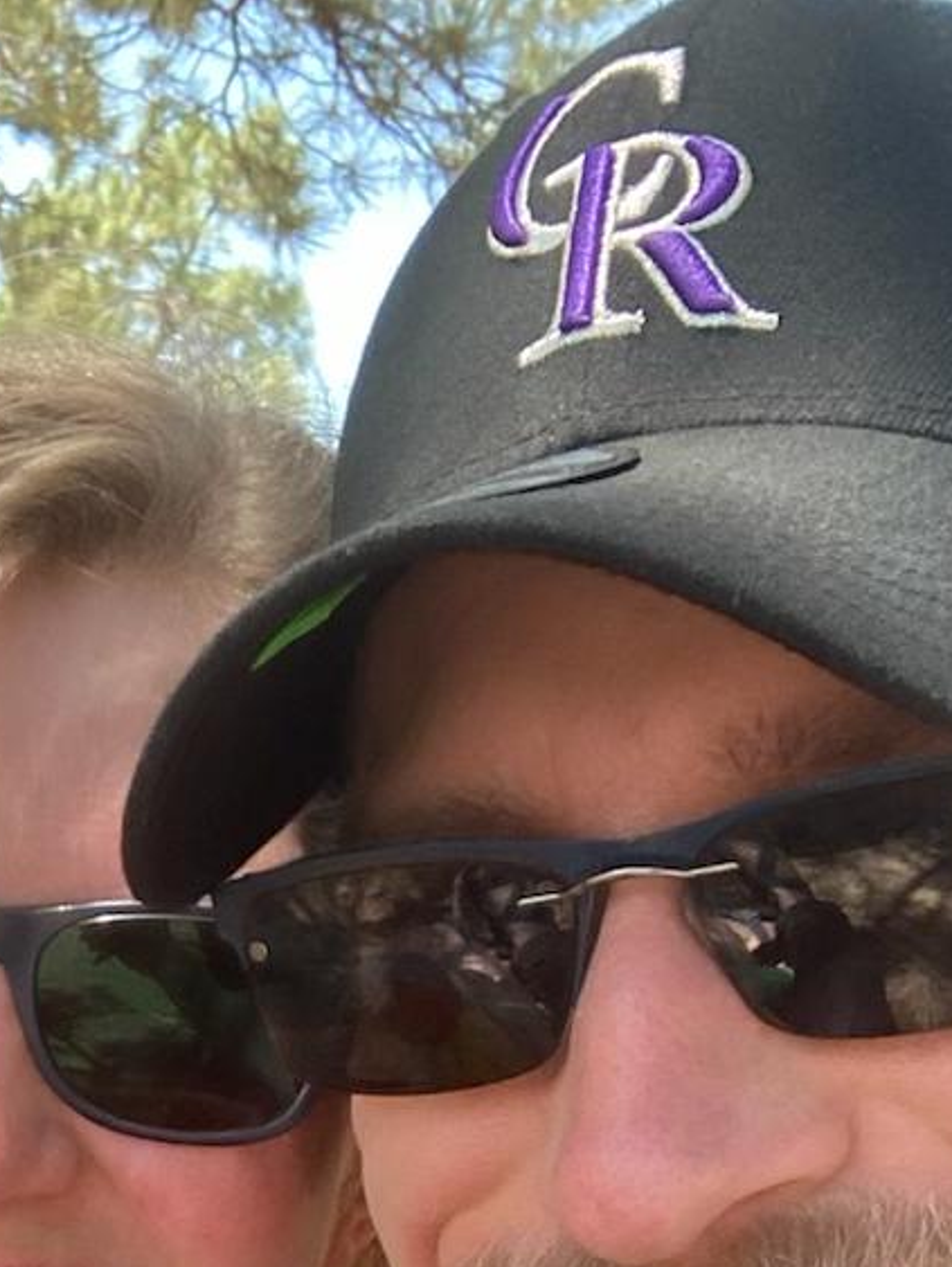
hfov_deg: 15.6
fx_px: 3333
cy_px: 1618
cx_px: -191
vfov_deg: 19.9
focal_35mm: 91
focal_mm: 2.87
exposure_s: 1/121
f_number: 2.2
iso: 40
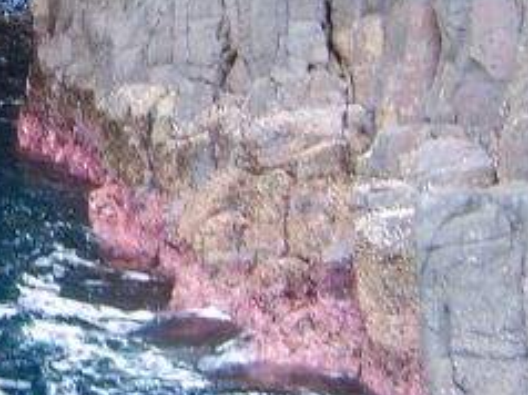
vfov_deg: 12.9
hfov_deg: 16.5
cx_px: -209
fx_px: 1691
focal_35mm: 111
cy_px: -124
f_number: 3.4
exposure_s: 1/20
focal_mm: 5.5
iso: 100
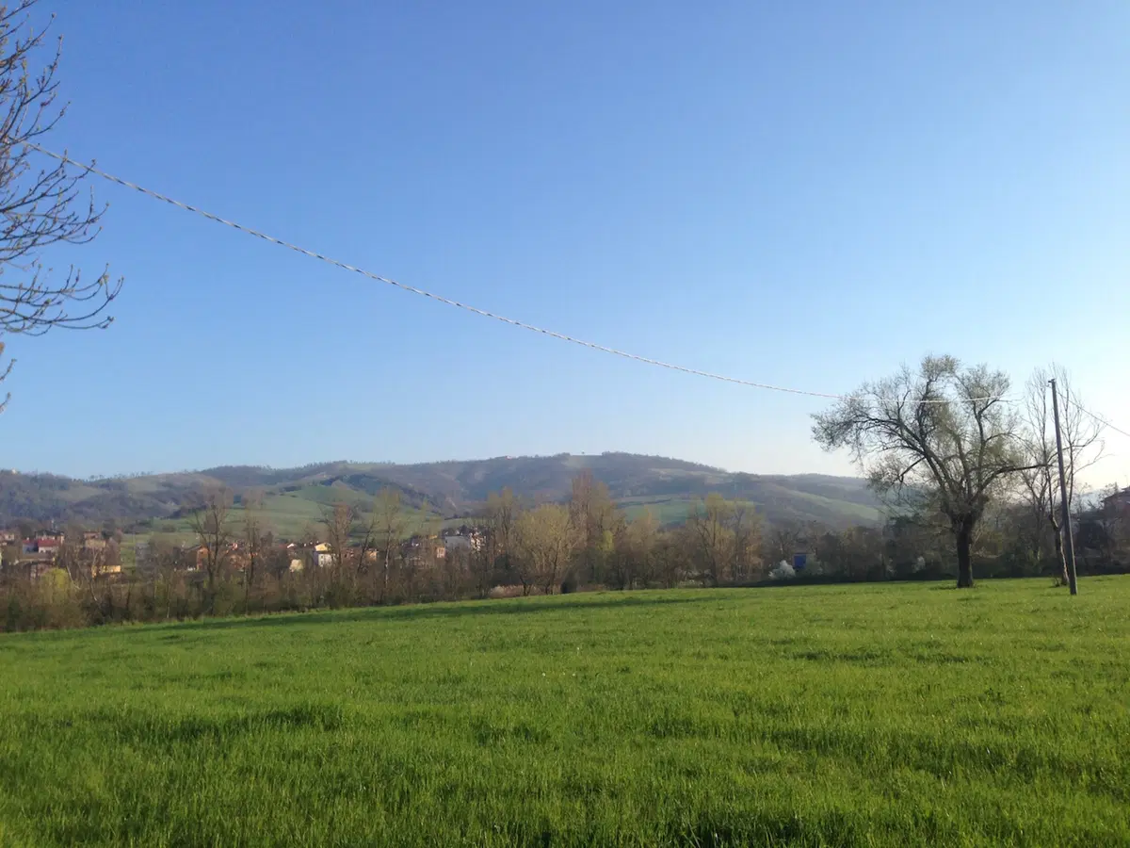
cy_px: 424
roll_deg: +0.6
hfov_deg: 55.4
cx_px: 565
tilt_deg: +7.9
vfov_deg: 42.9
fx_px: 1077
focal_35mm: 33
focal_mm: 4.12
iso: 50
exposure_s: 1/1085
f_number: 2.4
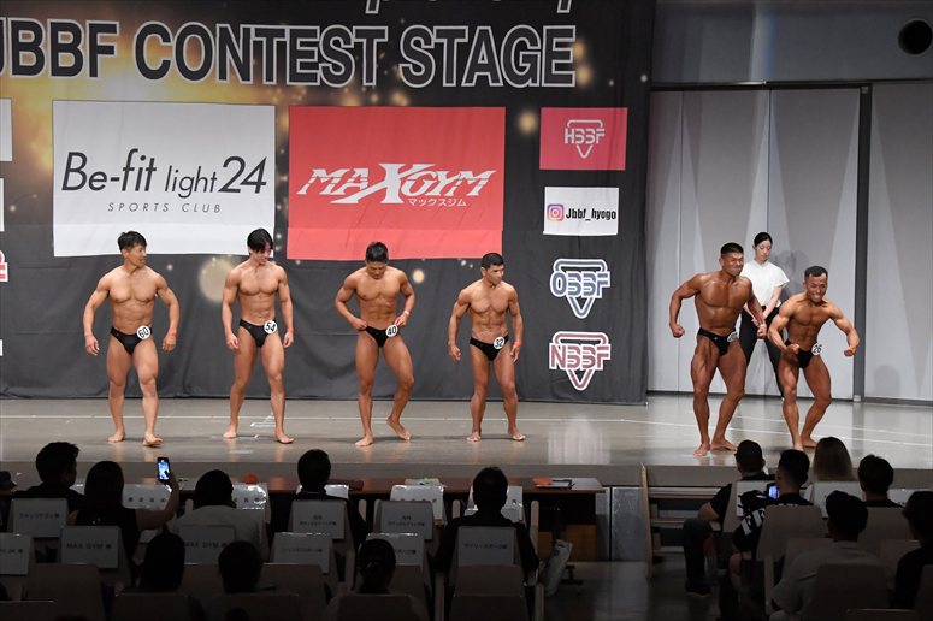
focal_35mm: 82
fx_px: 2124
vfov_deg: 16.6
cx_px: 466
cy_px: 310
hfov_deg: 24.8
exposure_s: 1/400
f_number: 5.6
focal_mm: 55
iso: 6400
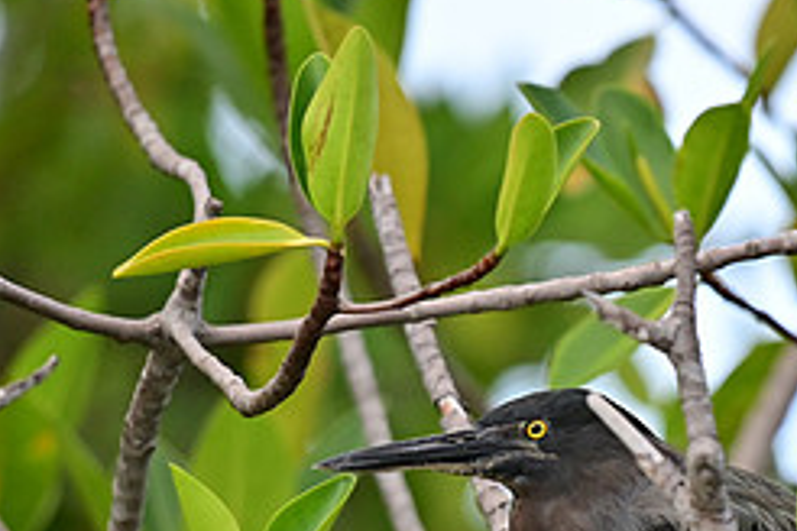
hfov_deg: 1.5
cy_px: 473
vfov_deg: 1.0
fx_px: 31324
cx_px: 619
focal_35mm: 1415
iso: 1250
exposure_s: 1/1250
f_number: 6.3
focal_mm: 600
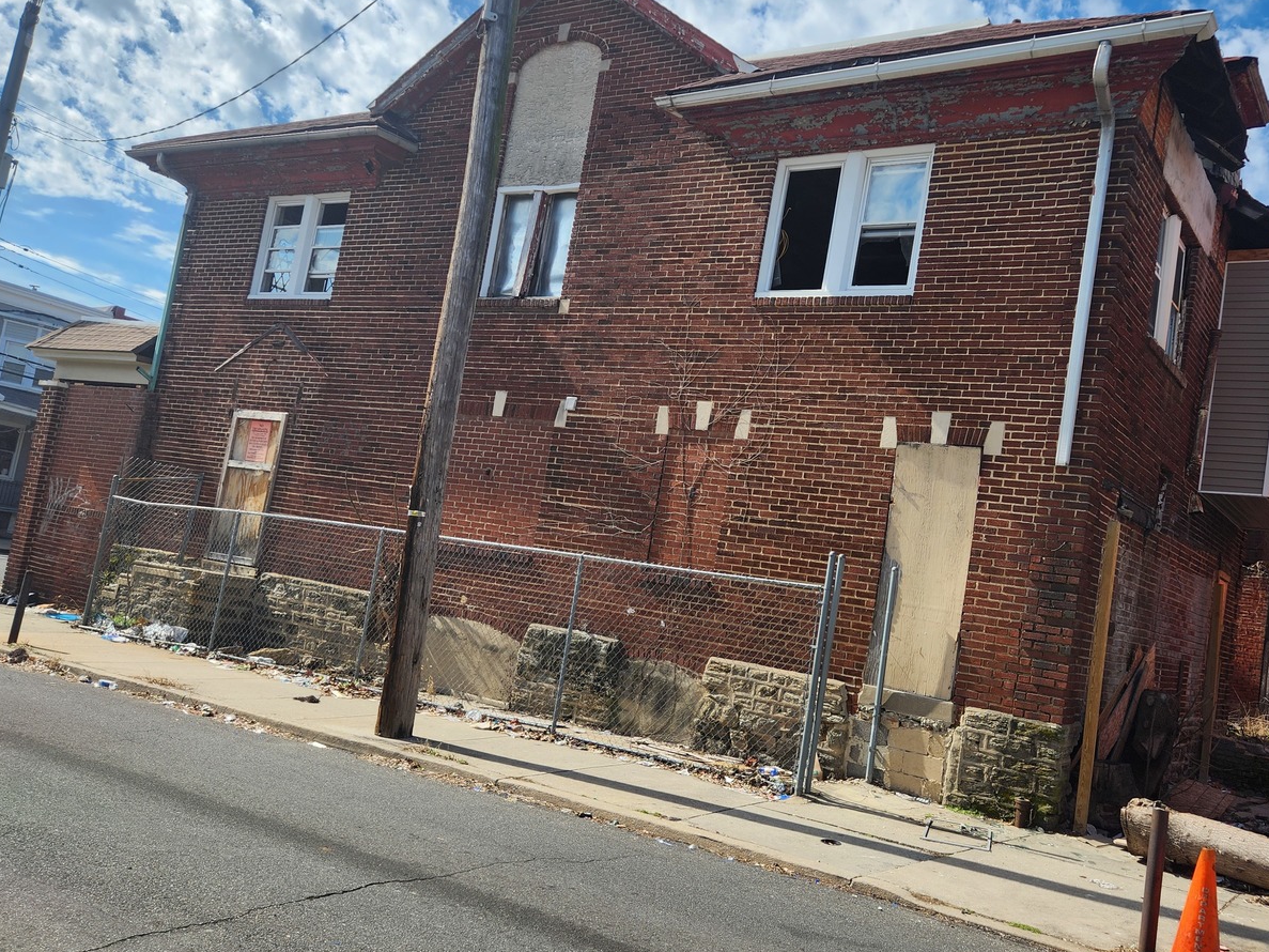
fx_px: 1136
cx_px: 752
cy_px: 460
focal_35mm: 31
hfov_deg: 58.0
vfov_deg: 45.4
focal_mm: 5.4
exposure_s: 1/2043
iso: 20
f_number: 1.8
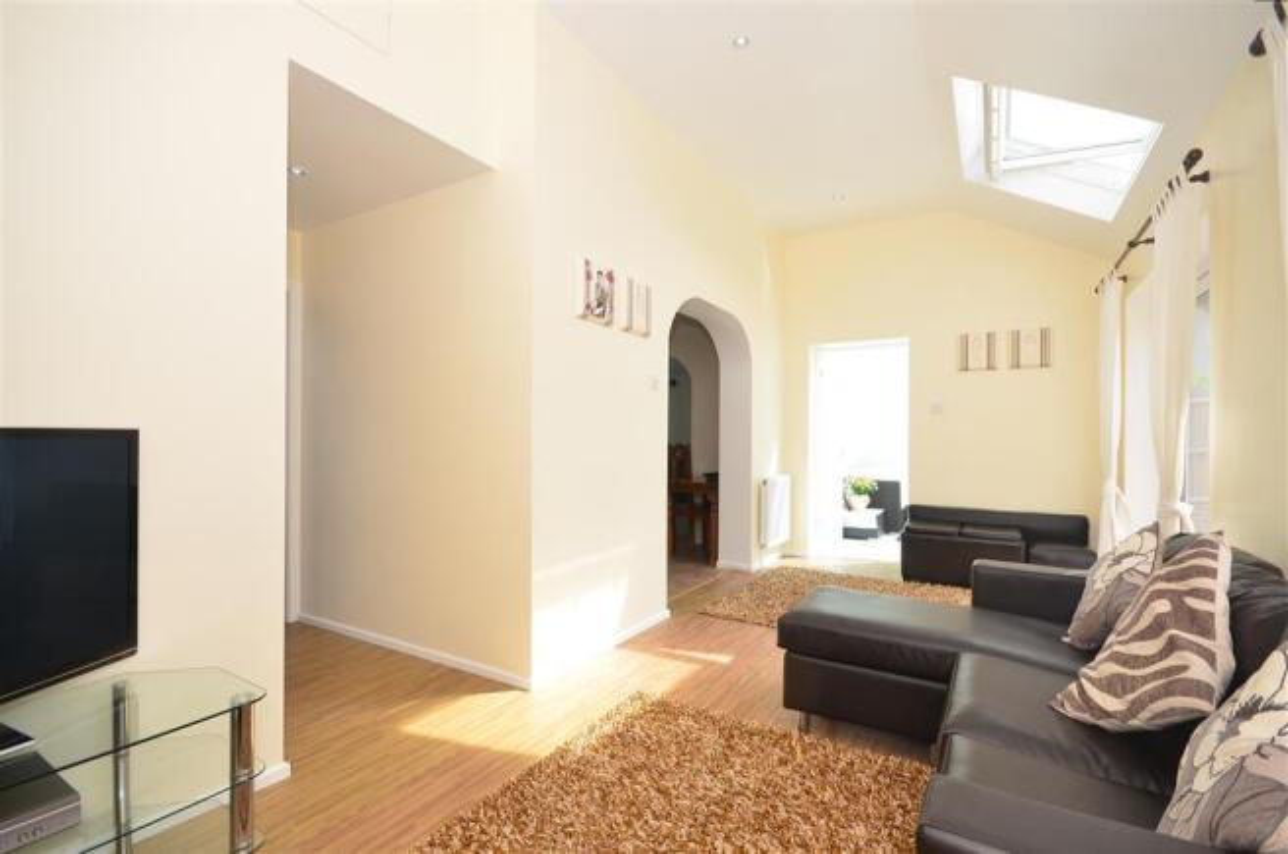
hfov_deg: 100.5
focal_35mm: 15
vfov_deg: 77.1
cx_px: 644
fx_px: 536
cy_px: 427
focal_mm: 10
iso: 200
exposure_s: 1/80
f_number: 7.1
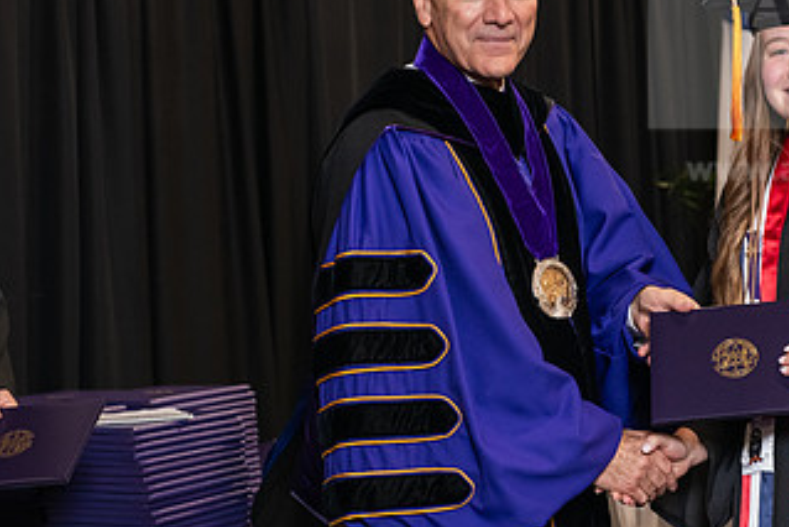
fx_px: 2631
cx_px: 574
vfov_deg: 11.4
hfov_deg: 17.0
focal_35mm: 120
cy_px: 221
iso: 1600
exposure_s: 1/125
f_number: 5
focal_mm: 66
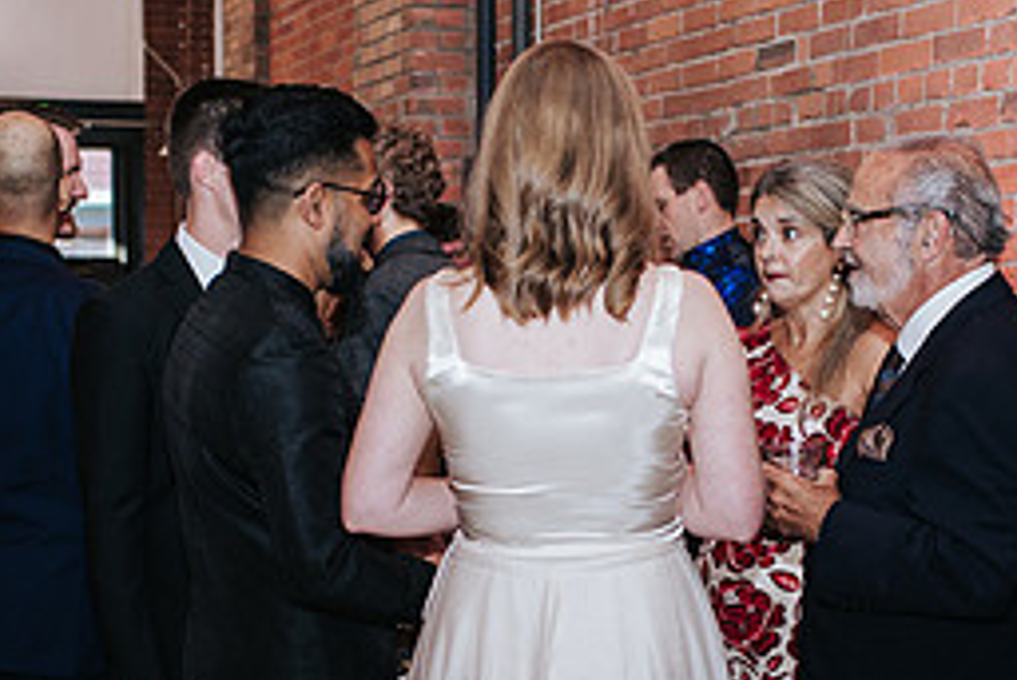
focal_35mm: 81
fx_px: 2289
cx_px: 564
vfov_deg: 16.6
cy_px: 648
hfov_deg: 25.0
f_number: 3.2
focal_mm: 35
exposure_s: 1/200
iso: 800
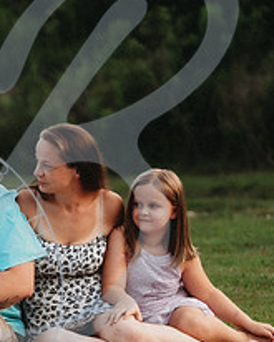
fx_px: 2542
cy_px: 150
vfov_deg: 7.7
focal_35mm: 251
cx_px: -25
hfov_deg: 6.1
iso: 100
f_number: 2.8
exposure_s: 1/200
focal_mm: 95
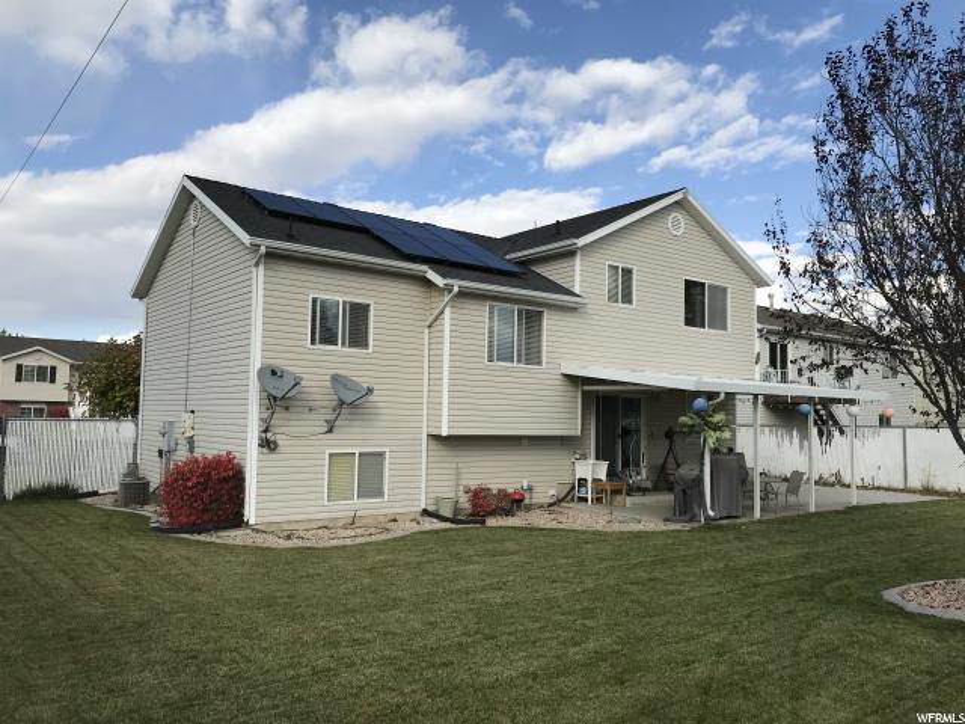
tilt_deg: +6.3
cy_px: 362
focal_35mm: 28
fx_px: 781
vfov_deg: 49.7
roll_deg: -1.6
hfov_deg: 63.4
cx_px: 482
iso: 20
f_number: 1.8
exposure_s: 1/2336
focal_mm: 3.99
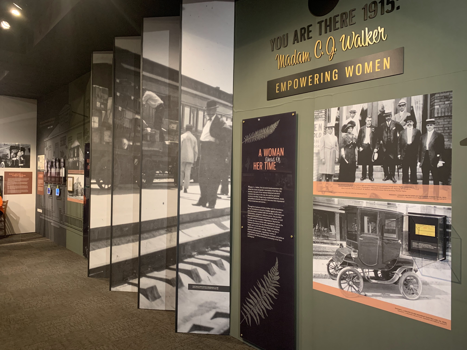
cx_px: 234
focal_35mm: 26
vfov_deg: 53.1
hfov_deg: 67.3
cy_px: 175
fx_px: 351
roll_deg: -1.6
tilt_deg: +0.2
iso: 320
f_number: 1.8
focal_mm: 4.25
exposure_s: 1/40
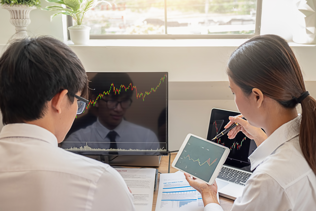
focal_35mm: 45
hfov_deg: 43.6
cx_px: 158
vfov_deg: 29.9
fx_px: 395
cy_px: 106
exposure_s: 1/100
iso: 320
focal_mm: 30.2
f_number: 3.6
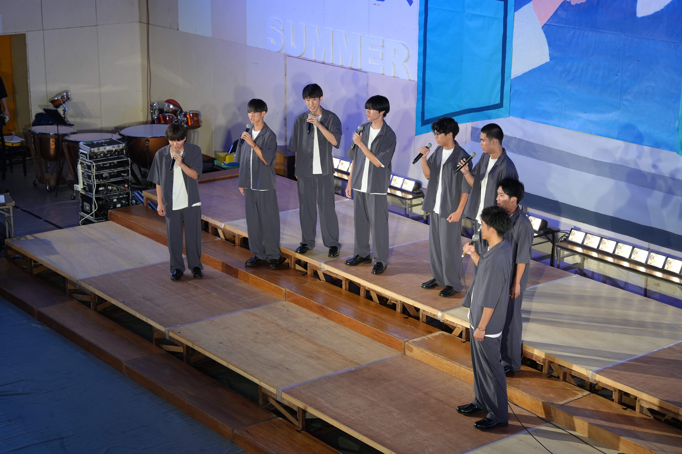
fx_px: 1326
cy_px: 227
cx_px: 341
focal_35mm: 70
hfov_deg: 28.8
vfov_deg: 19.5
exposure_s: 1/160
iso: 640
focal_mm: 70
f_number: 4
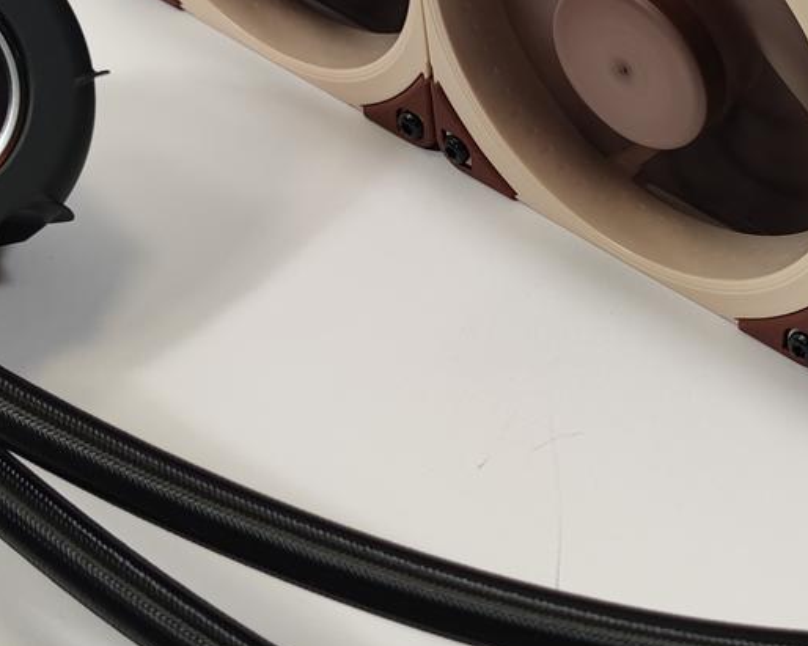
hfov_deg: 24.5
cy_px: 251
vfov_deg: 20.1
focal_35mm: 76
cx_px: 698
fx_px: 1817
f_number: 1.85
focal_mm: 6.78
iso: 106
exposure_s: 1/100
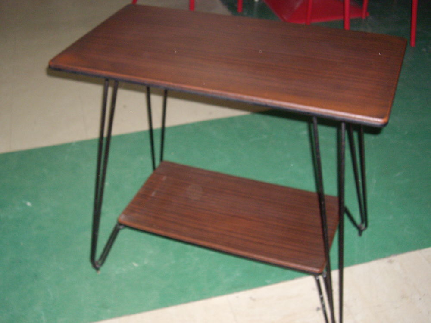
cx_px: 216
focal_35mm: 46
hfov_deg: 41.2
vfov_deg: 31.5
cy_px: 162
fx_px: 573
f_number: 3.1
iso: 400
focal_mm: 9.6
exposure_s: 1/50
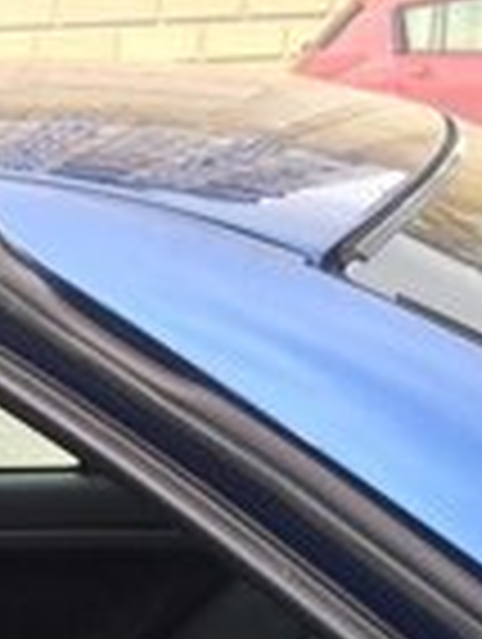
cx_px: -324
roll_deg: +3.4
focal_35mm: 101
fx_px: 1870
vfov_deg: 18.0
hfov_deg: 13.5
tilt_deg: -24.9
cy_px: 855
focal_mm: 4.15
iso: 40
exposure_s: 1/100
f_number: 2.2
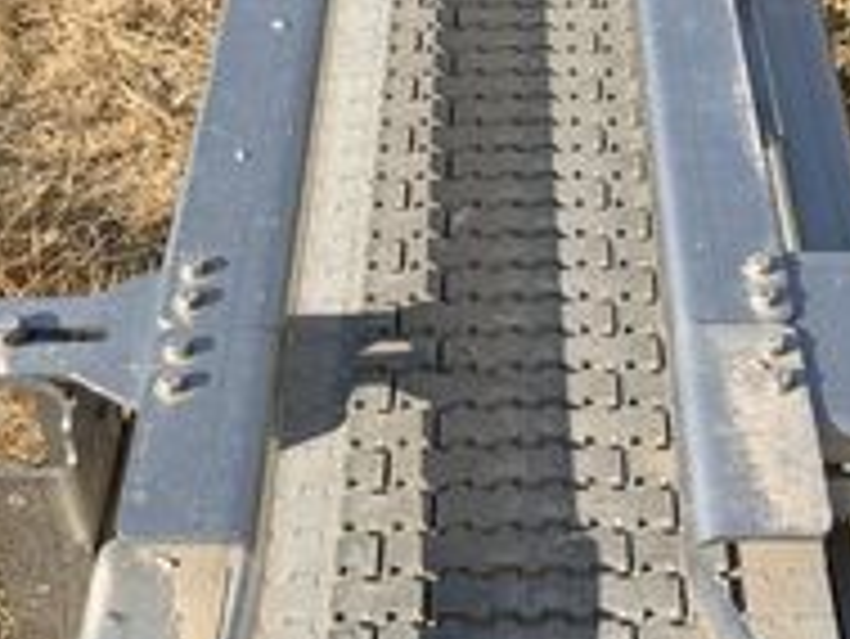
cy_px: -9
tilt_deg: -37.7
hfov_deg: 29.2
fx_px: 1622
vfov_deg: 21.5
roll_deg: +2.8
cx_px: 571
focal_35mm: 66
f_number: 1.8
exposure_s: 1/1332
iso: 25
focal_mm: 4.25
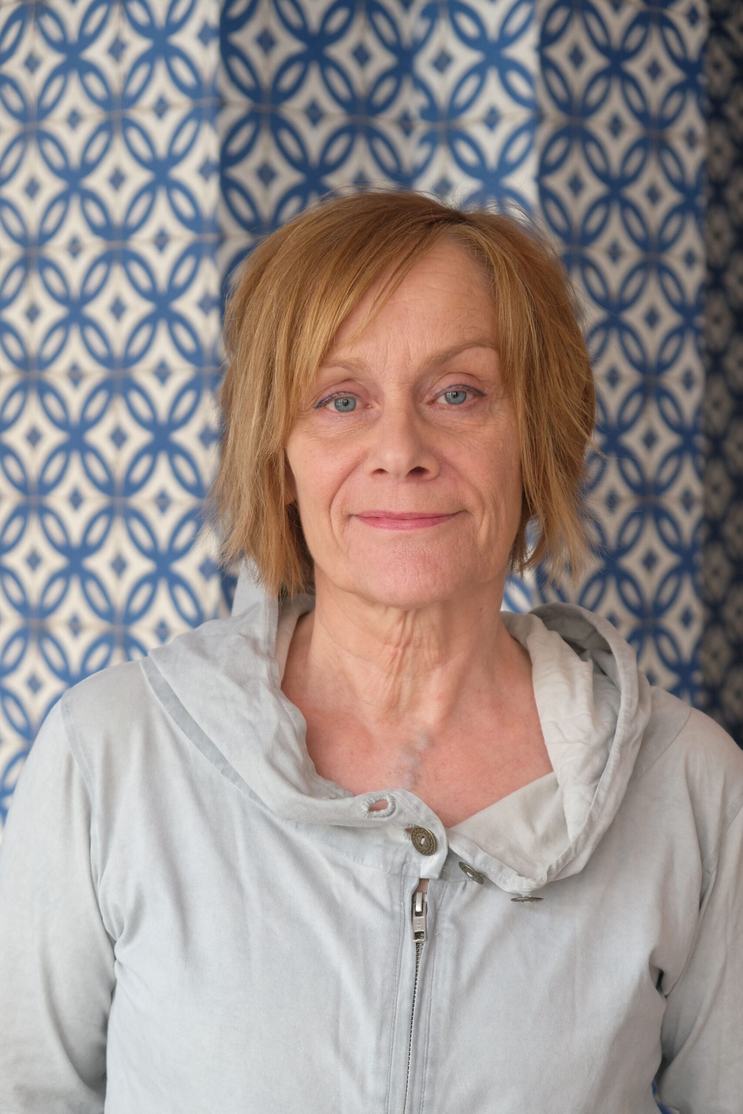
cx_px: 372
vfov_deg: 24.5
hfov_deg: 16.5
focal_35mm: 83
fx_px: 2569
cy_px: 557
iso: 800
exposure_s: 1/56
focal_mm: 55
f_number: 4
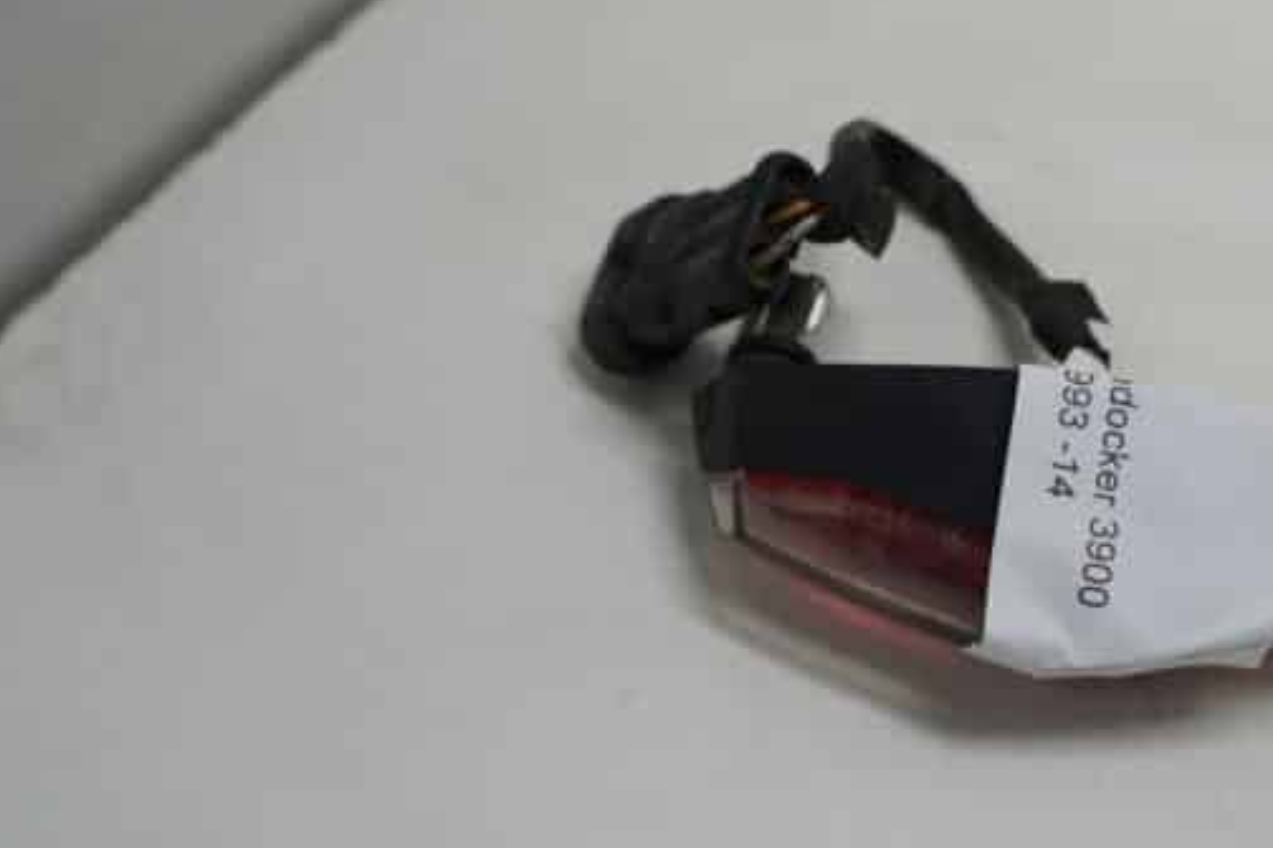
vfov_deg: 24.6
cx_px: 992
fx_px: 1944
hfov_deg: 35.3
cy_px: 439
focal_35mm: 55
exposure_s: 1/80
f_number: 3.5
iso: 100
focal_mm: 18
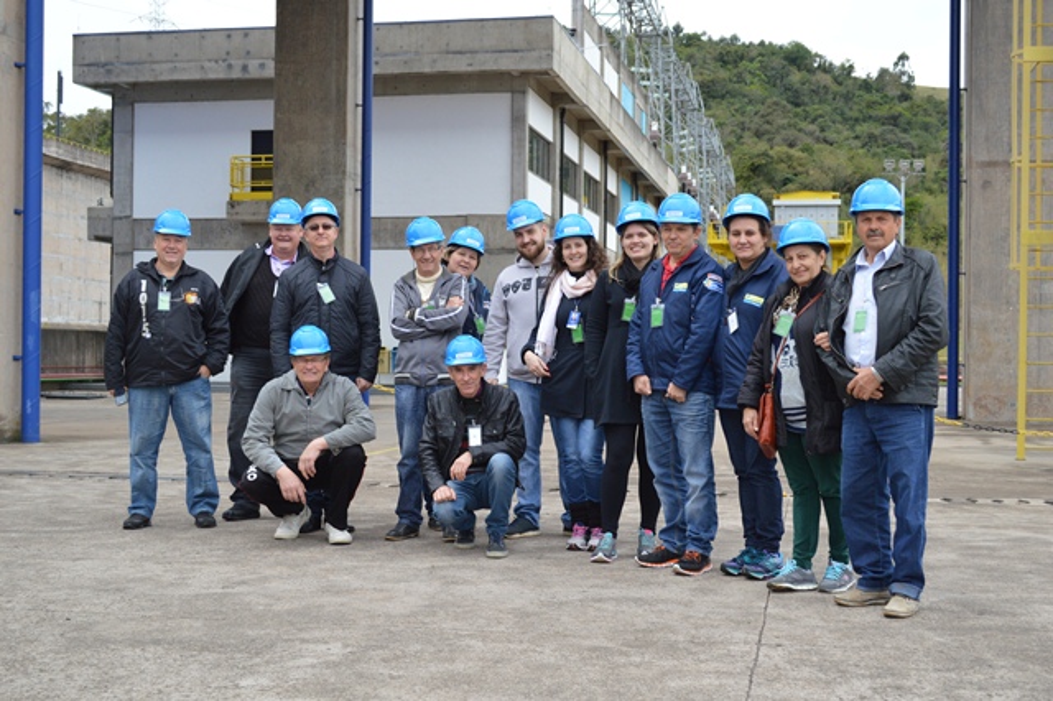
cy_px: 350
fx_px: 1403
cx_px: 526
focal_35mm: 48
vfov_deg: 28.0
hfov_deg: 41.1
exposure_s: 1/125
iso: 125
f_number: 5.6
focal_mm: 32
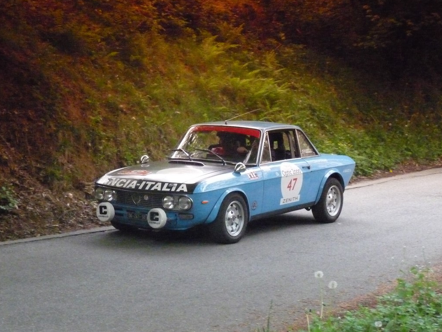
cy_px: 206
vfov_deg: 18.0
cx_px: 164
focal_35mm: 82
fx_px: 1047
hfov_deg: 23.8
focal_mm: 11.5
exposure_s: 1/500
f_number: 4
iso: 1600
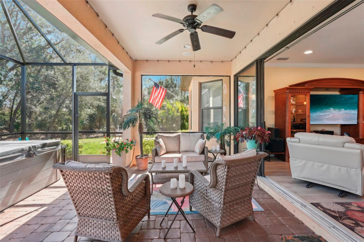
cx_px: 182
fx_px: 167
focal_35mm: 16
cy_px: 121
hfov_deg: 95.0
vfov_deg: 72.0
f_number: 7.1
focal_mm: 16.5
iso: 400
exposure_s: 1/100
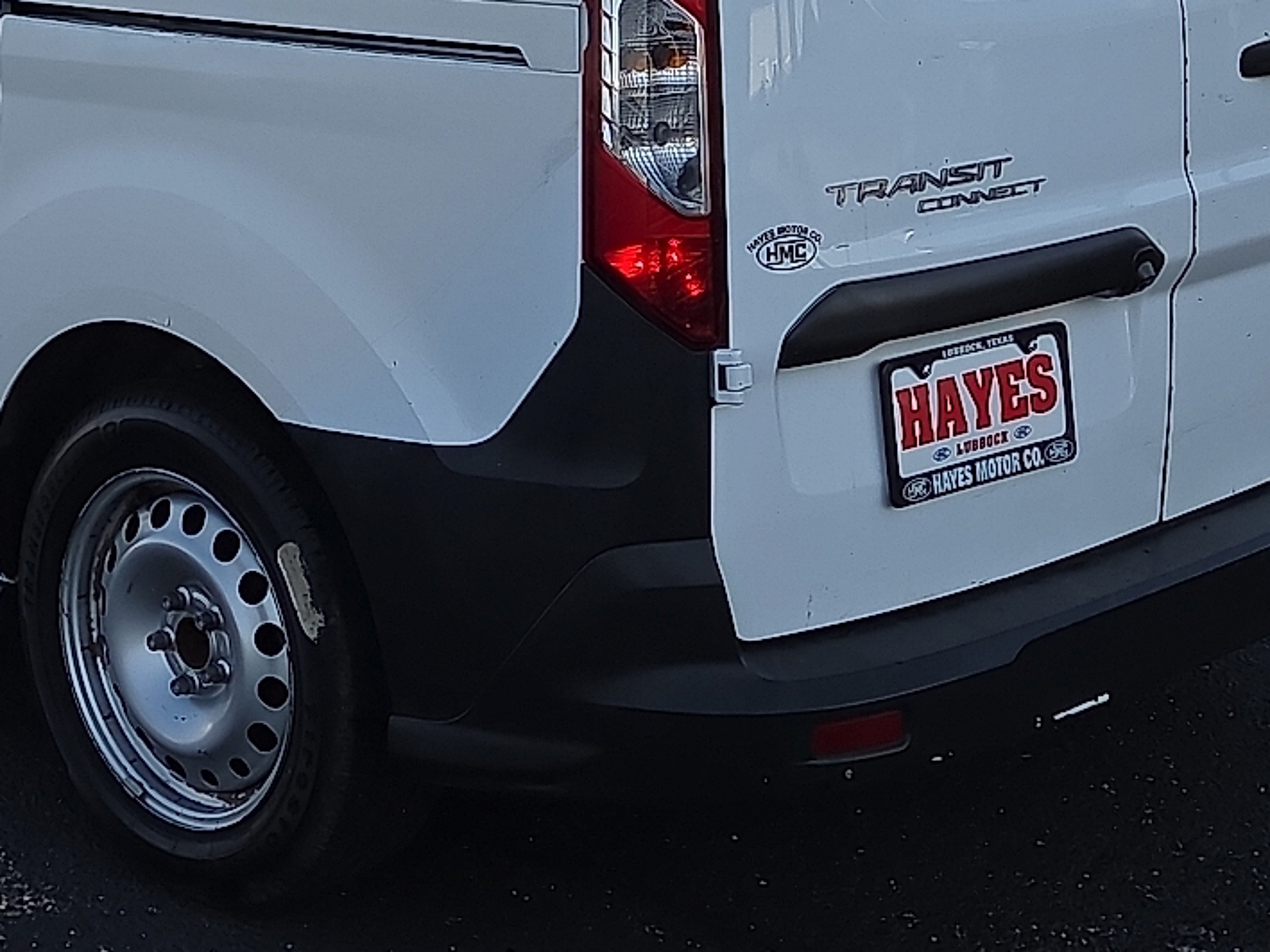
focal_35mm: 79
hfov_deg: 24.3
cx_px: 251
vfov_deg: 18.3
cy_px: 72
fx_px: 2899
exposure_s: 1/833
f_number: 1.8
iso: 25
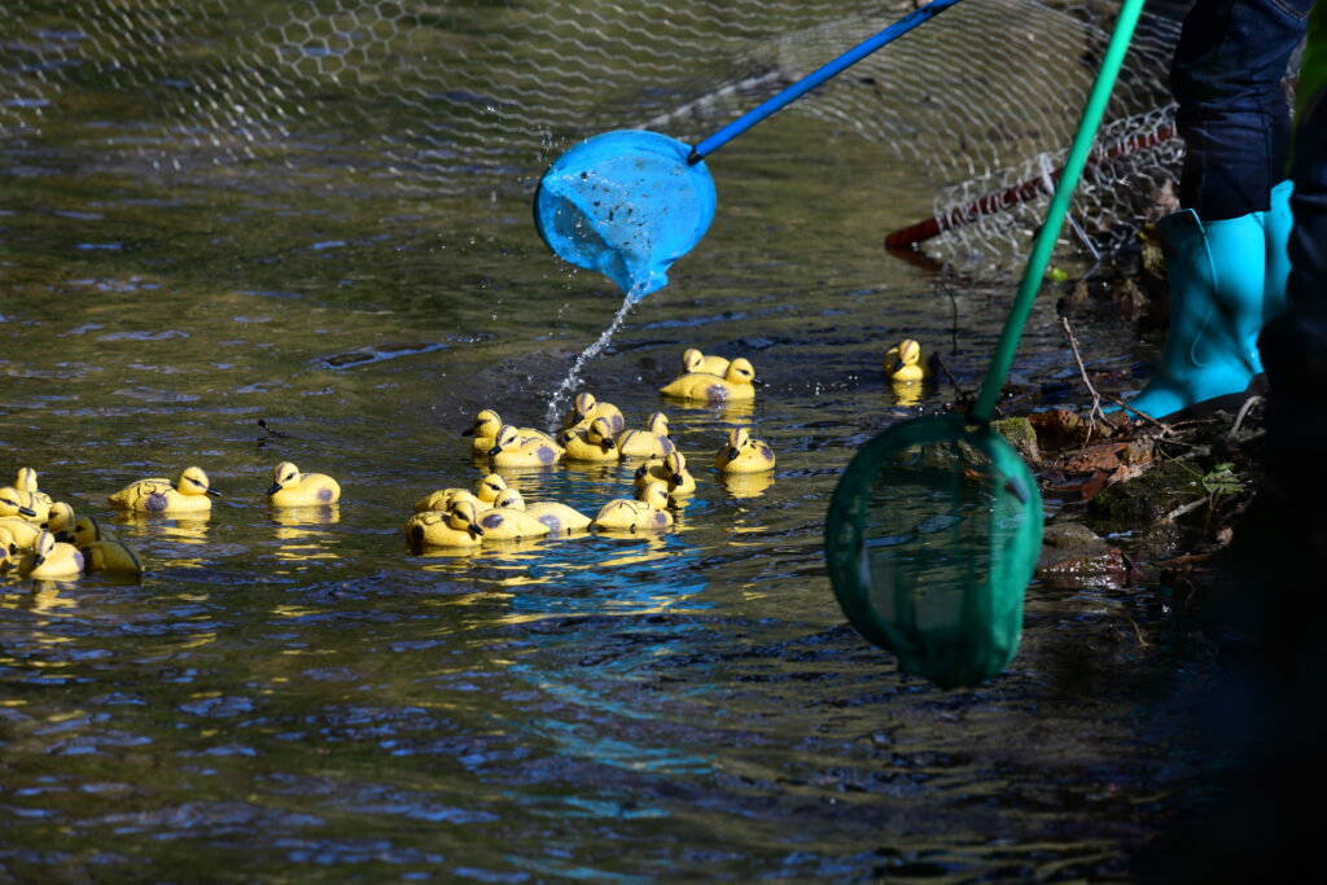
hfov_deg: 6.9
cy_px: 442
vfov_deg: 4.6
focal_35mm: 300
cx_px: 664
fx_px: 11059
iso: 560
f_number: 9
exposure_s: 1/320
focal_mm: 300
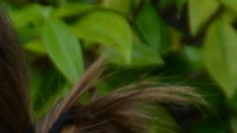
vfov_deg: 1.4
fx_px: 5366
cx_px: -157
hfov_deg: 2.5
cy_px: 443
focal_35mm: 855
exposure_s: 1/125
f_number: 5.6
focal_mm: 105
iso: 110
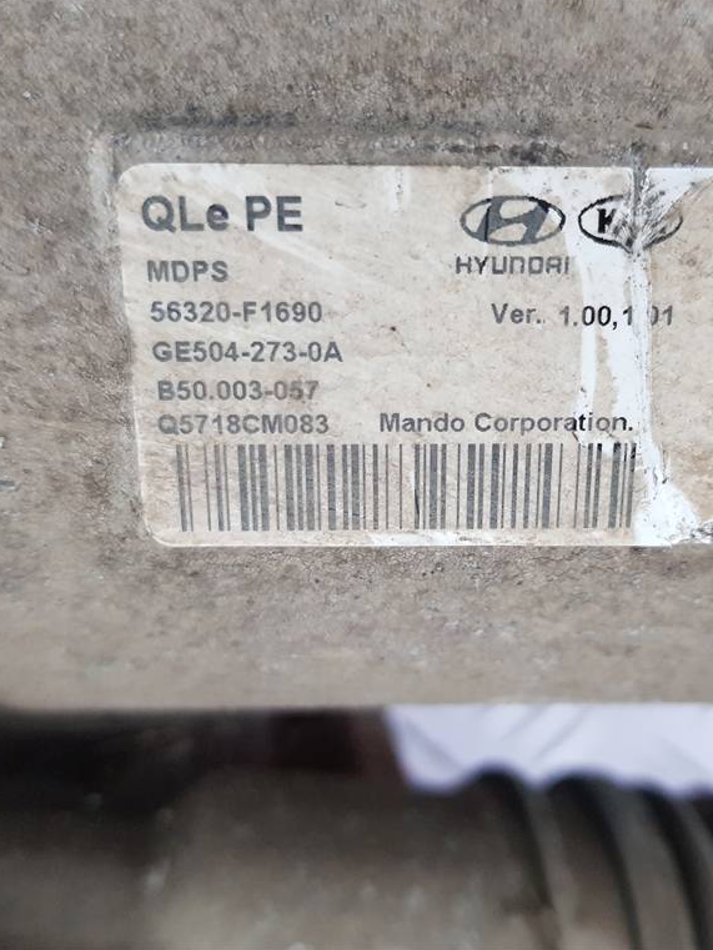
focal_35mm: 35
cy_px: 472
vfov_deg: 52.6
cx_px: 443
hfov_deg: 40.4
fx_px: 961
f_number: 1.7
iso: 320
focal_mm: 4.2
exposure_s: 1/50
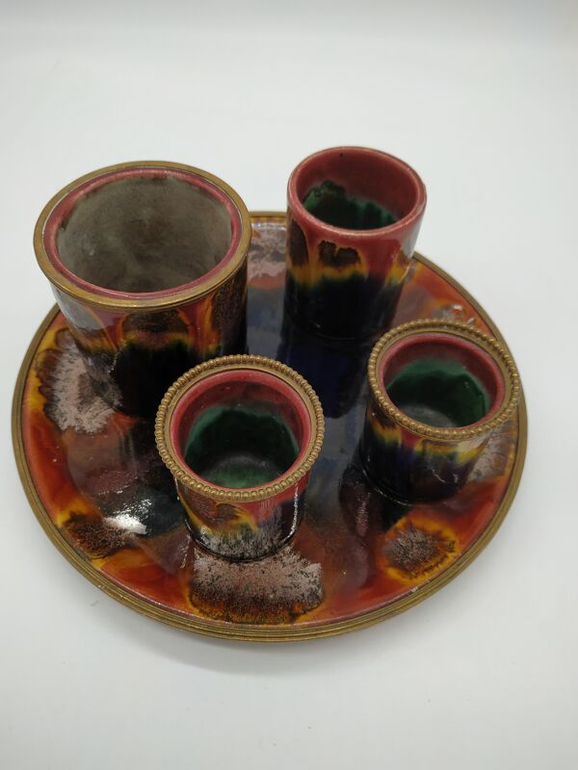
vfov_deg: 71.6
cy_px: 385
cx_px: 289
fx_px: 534
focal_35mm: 24
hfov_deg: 56.8
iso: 100
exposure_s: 1/318
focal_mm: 3.94
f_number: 1.9
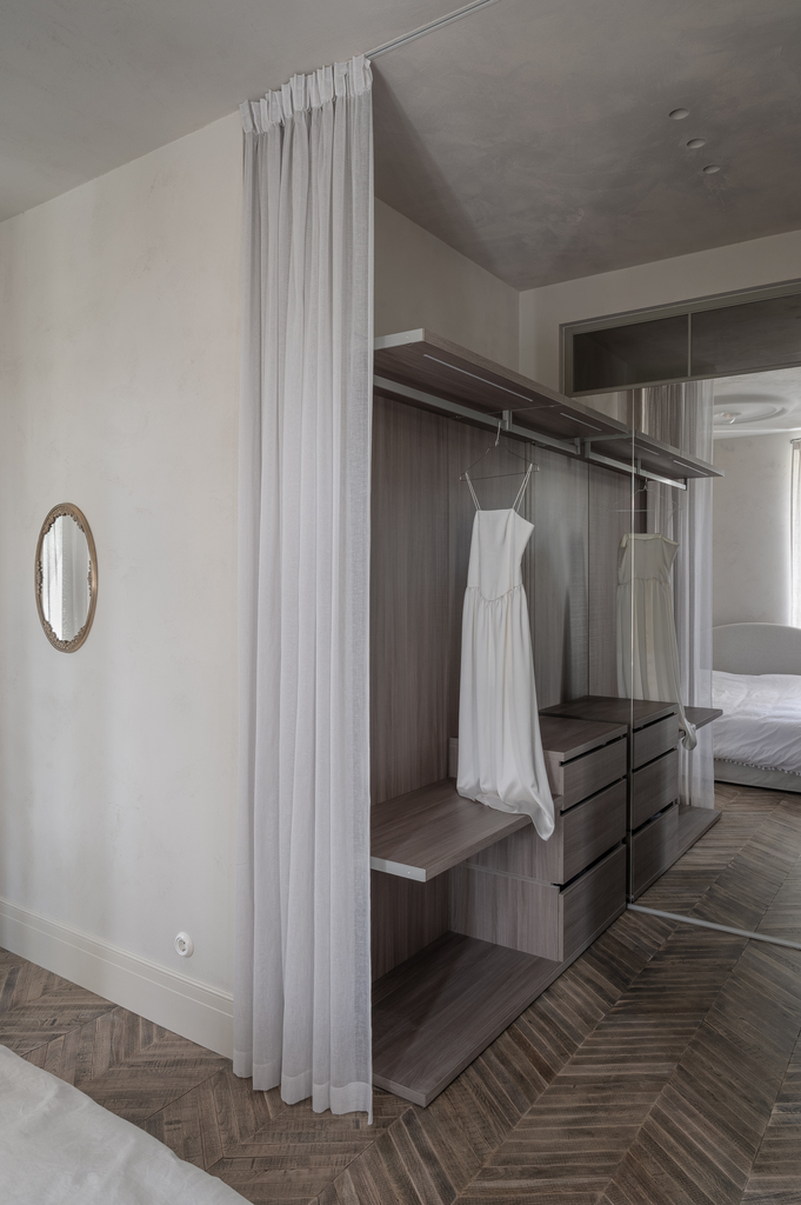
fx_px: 802
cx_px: 400
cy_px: 602
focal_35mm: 24
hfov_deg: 53.1
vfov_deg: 73.8
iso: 200
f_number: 13
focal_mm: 24
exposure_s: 1/10
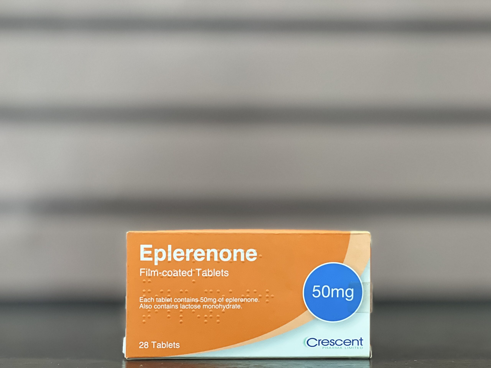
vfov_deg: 19.1
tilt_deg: +2.9
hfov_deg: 25.3
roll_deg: +0.6
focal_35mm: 77
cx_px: 246
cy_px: 184
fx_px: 1092
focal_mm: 9
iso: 500
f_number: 2.8
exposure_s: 1/21
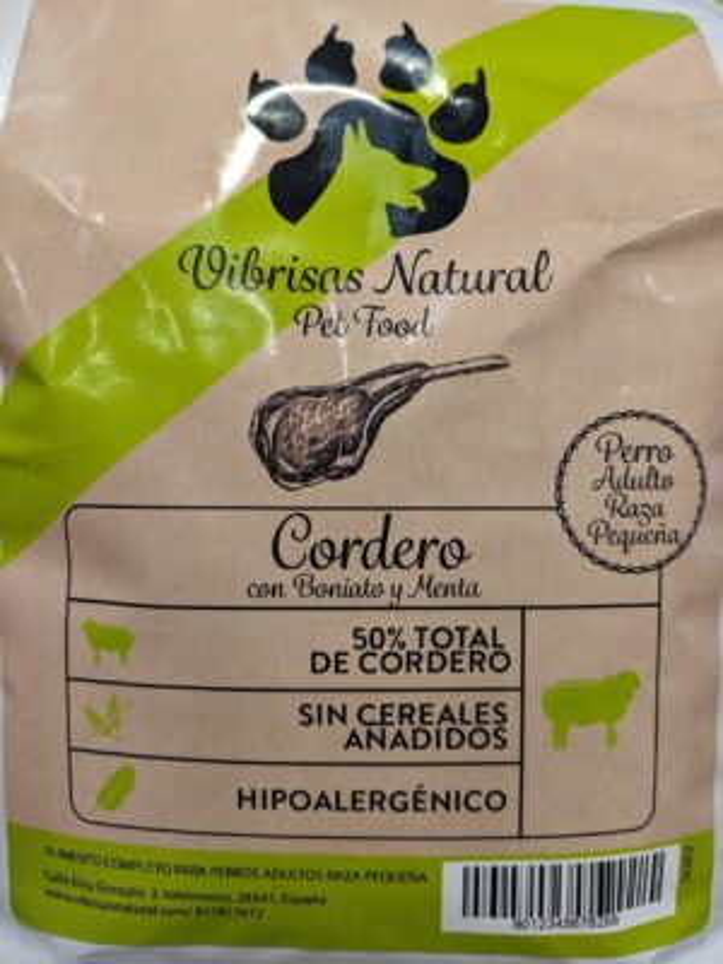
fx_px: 696
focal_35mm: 25
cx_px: 362
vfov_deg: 69.4
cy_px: 482
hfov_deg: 54.9
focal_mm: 5.43
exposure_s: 1/100
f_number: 1.89
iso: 278
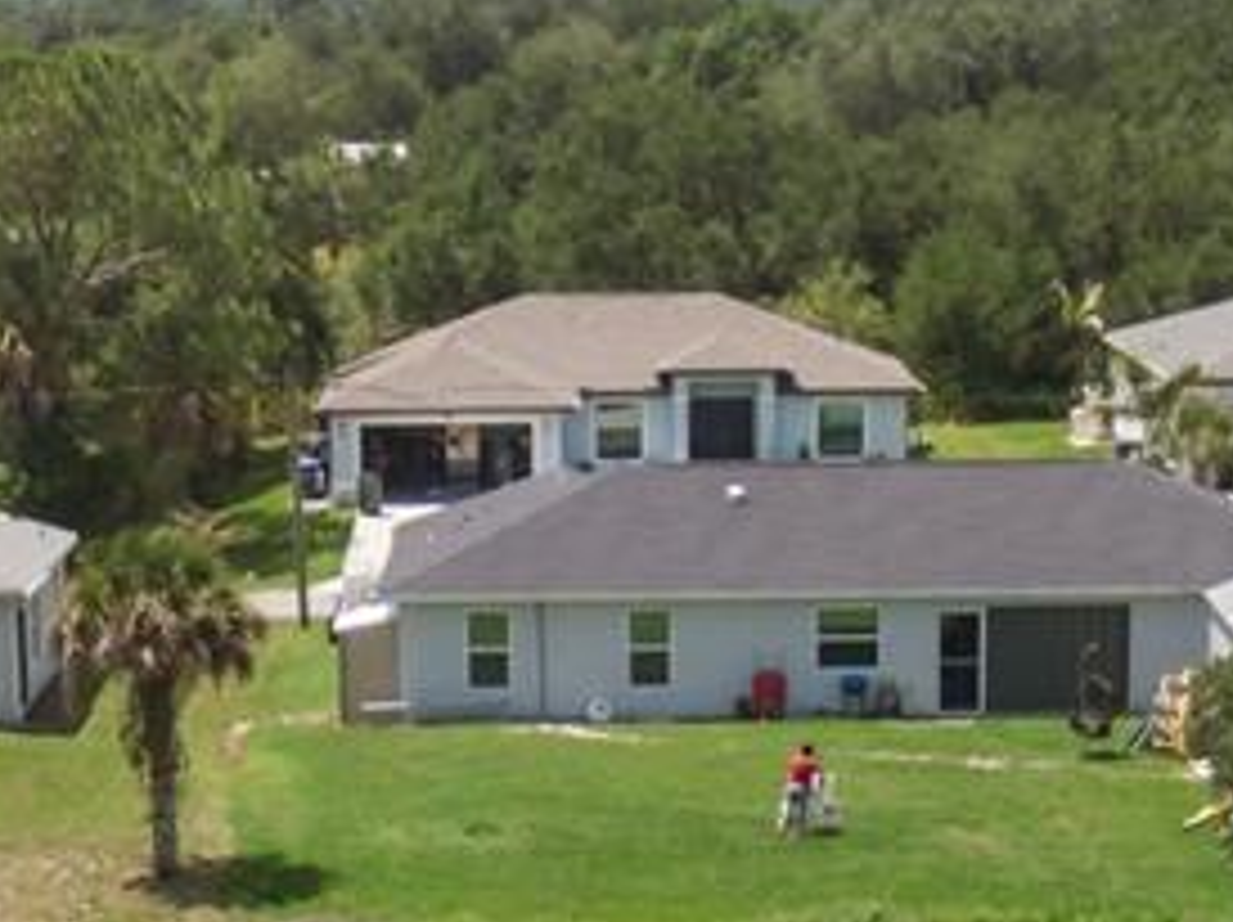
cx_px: 680
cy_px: 1572
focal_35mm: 146
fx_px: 5196
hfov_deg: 13.5
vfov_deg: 9.7
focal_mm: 6.77
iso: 100
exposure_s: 1/1250
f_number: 3.4
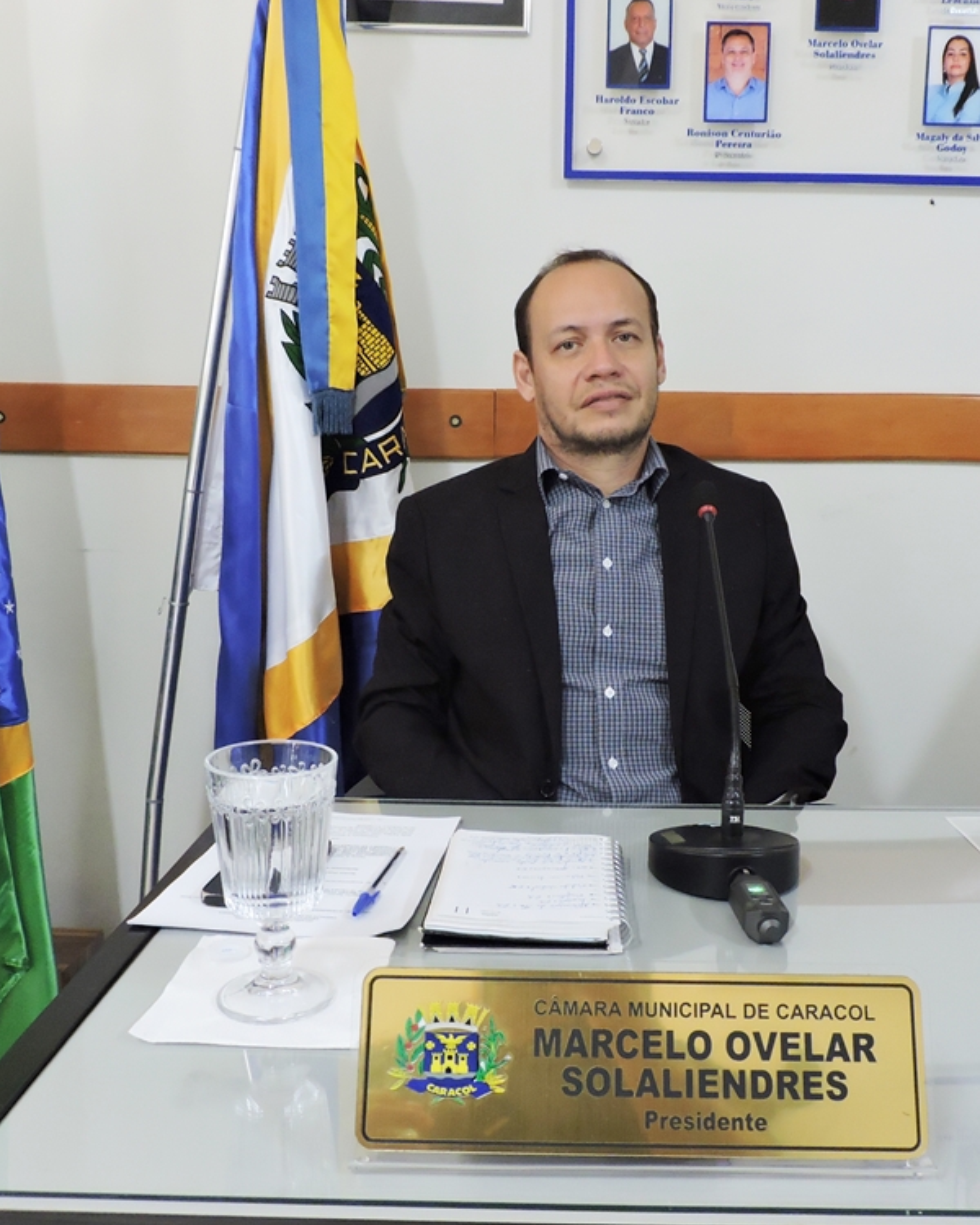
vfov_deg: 55.7
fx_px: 1160
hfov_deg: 45.8
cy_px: 624
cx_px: 523
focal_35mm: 32
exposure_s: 1/25
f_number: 3
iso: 560
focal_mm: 4.3
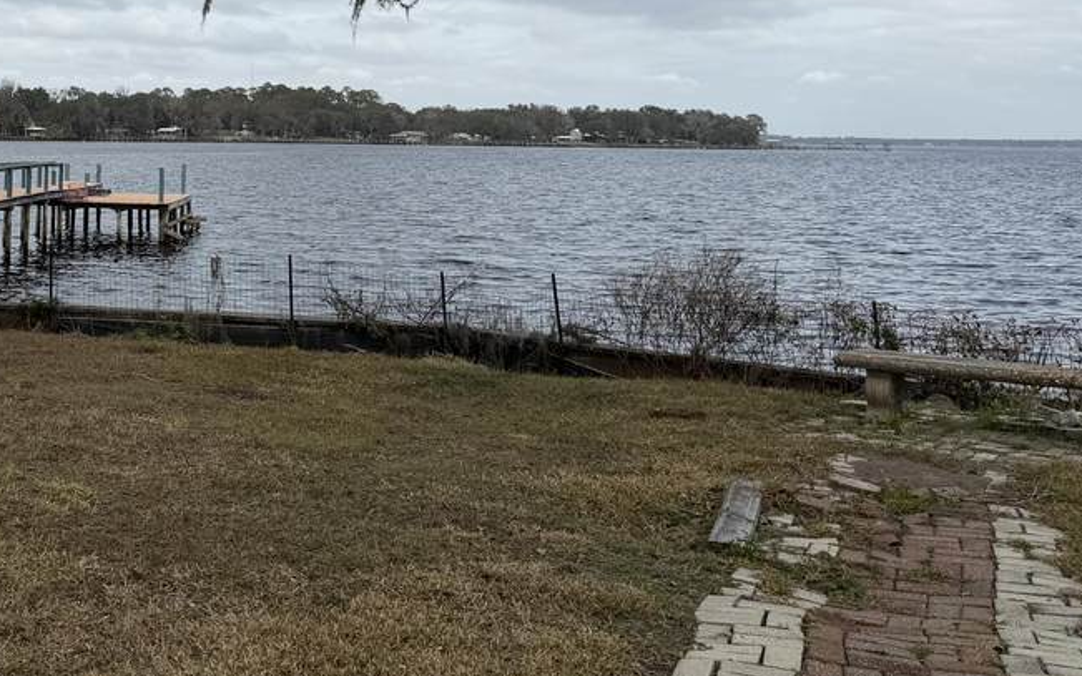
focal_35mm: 50
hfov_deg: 37.0
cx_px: 57
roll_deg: -0.7
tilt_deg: +4.7
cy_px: 10
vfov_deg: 24.7
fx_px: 1475
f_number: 1.78
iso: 80
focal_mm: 6.76
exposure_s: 1/5714
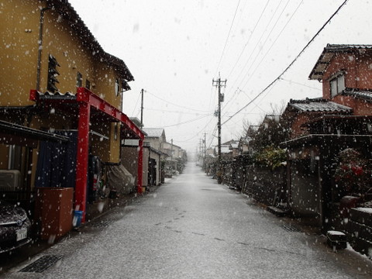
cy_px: 140
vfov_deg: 46.8
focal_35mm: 30
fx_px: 322
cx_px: 186
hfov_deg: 60.0
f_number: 3.2
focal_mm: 5.5
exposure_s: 1/125
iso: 100
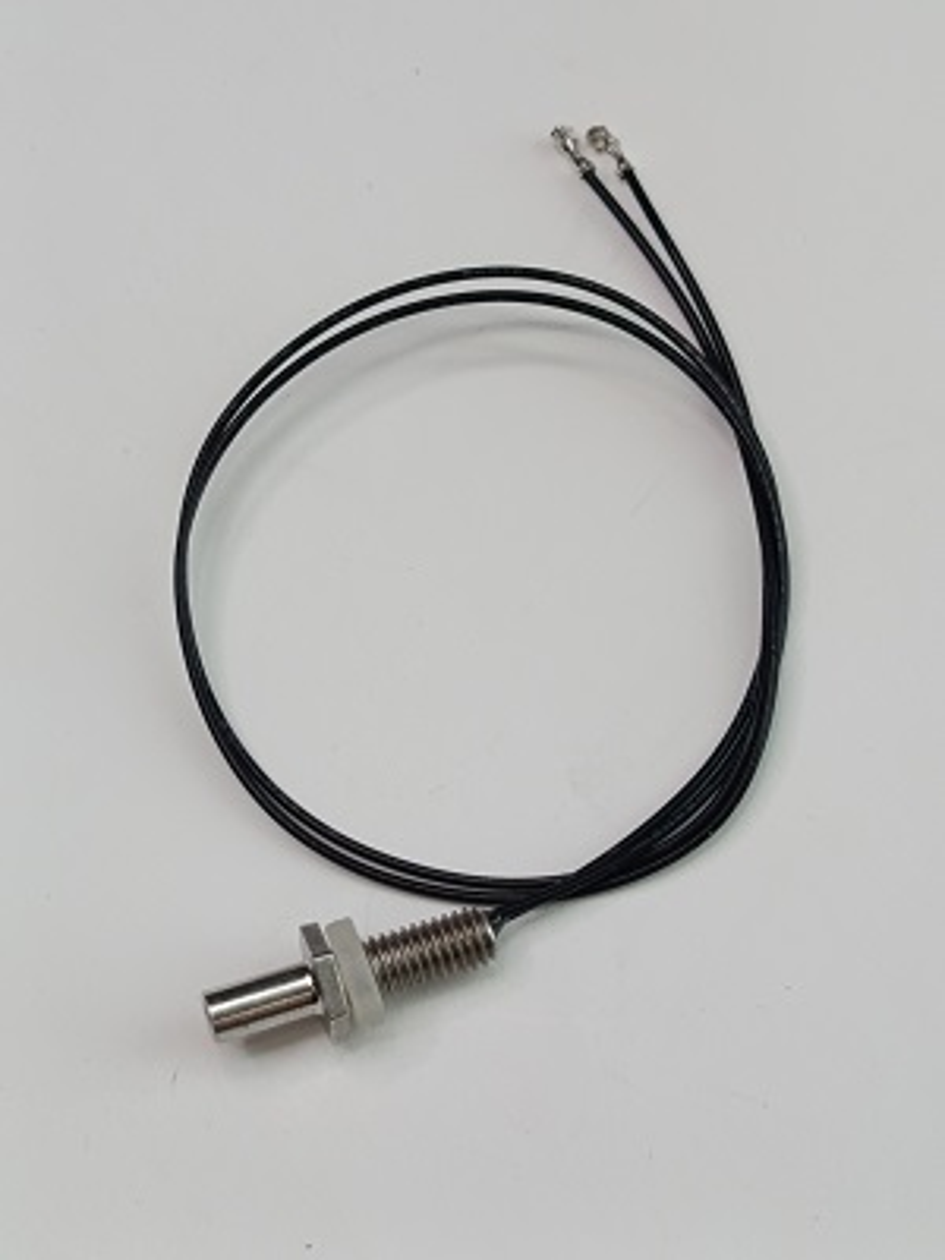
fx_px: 2621
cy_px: 630
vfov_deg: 27.0
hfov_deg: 20.4
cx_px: 472
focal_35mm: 72
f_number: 1.7
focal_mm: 5.24
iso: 111
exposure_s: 1/100
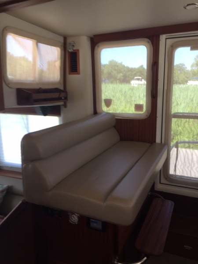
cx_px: 99
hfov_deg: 48.2
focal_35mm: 29
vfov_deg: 61.7
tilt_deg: -11.8
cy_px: 132
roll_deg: -0.7
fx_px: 221
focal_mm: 4.15
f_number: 2.2
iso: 32
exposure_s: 1/40
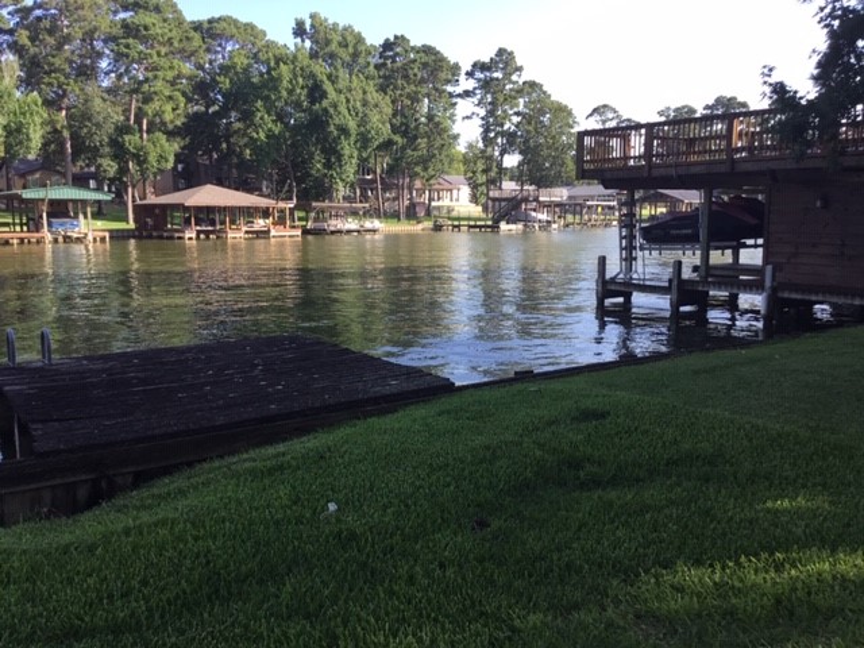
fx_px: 774
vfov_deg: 45.4
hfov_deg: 58.4
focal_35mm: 31
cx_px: 432
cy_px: 324
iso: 25
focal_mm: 3.3
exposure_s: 1/301
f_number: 2.4
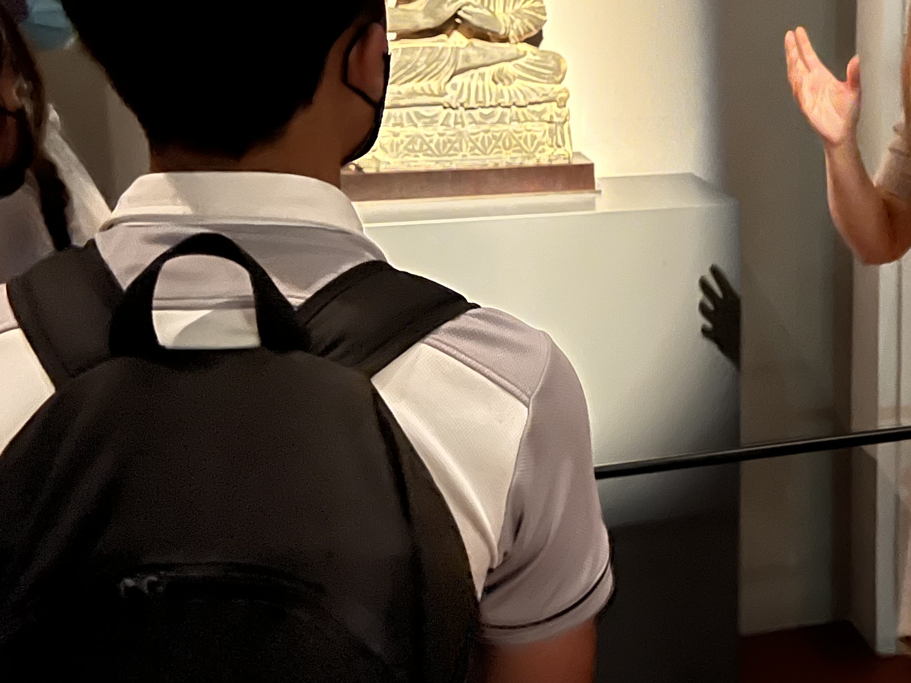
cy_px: 156
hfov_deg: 33.1
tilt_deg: -9.2
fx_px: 1448
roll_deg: +0.0
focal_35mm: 55
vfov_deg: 26.2
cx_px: 822
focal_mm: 5.7
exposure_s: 1/14
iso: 1600
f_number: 1.5
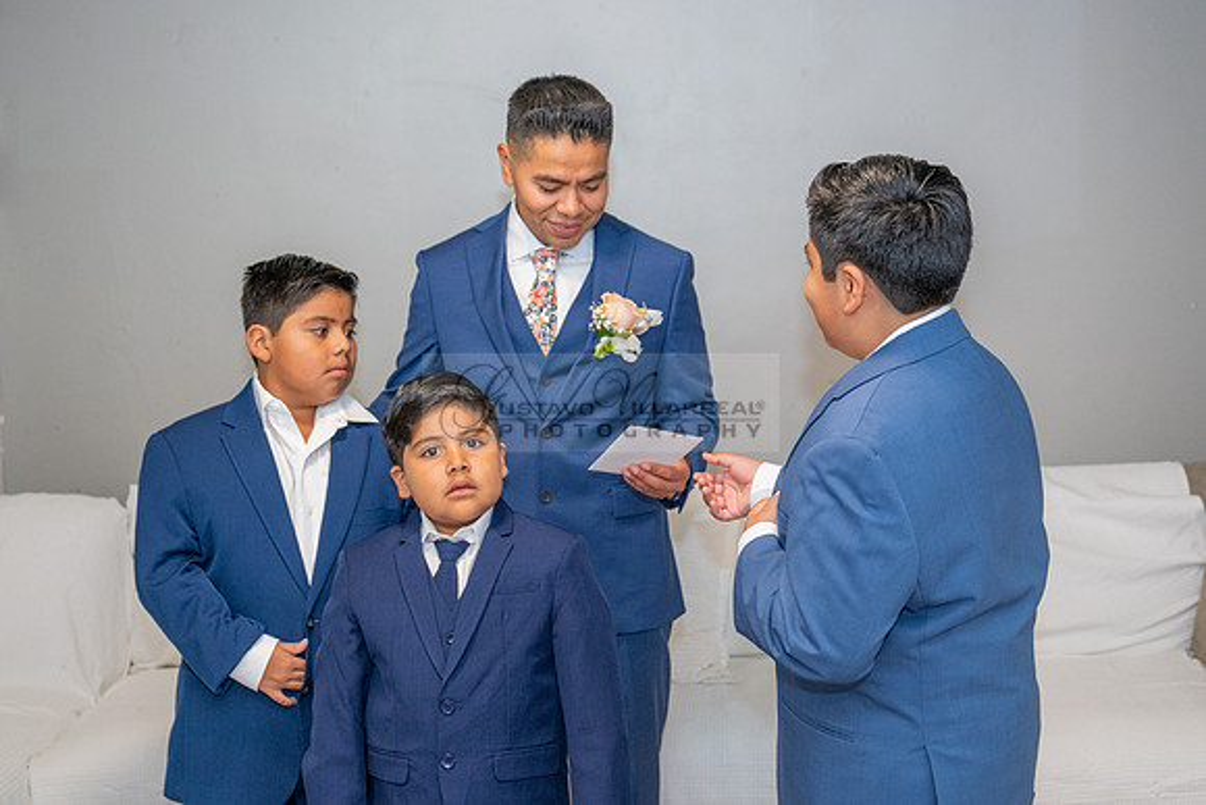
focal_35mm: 57
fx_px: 1907
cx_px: 631
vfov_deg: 23.8
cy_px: 390
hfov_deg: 35.1
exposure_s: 1/125
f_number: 4
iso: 640
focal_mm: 52
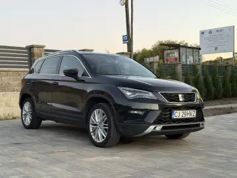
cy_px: 89
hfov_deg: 39.7
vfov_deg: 30.3
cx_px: 118
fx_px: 329
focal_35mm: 48
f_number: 1.78
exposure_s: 1/44
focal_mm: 6.76
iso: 250
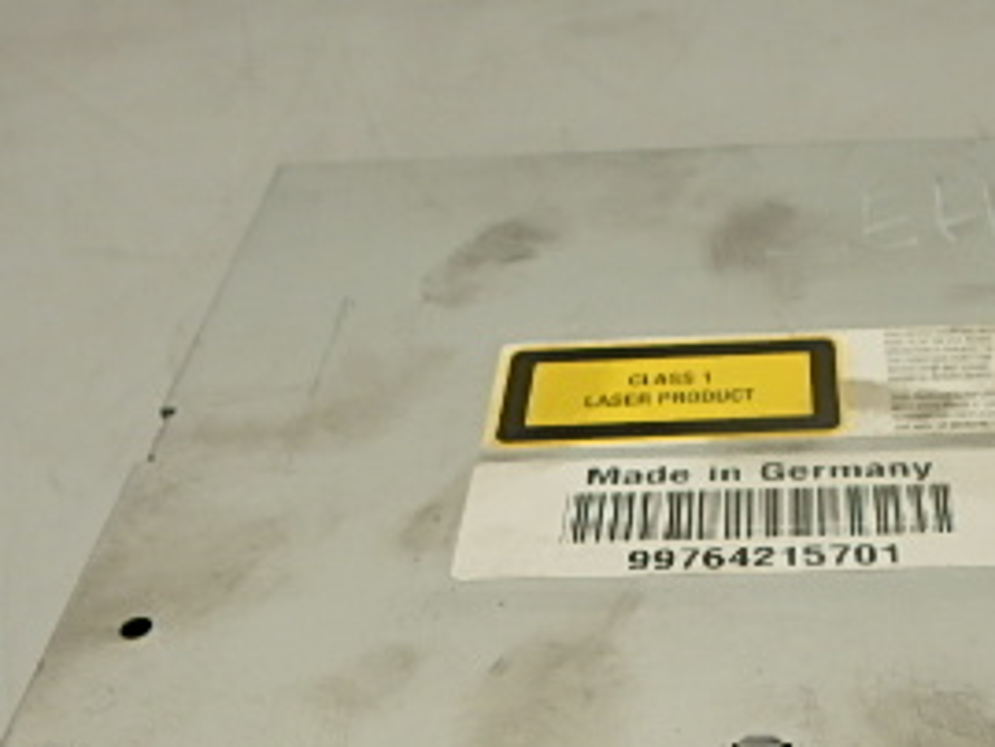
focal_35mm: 50
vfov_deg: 27.3
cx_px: 769
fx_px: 1438
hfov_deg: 37.1
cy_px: 769
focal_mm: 3.7
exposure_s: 1/80
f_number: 3.5
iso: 160
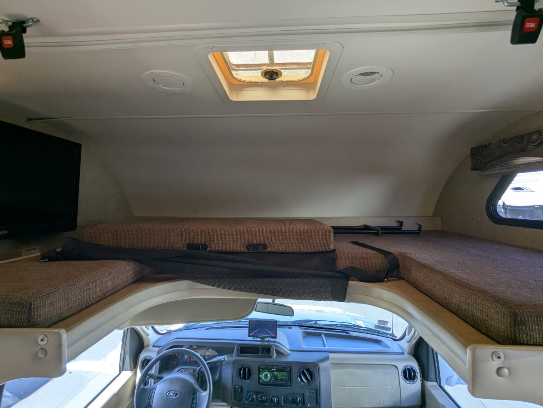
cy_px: 204
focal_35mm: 16
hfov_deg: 94.4
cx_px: 272
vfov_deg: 78.2
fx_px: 251
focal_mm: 2.35
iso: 47
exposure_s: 1/112
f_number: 2.2
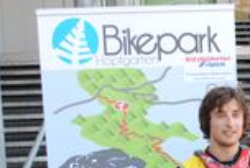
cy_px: 271
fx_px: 772
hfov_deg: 17.4
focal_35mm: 111
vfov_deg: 11.7
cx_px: 311
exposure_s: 1/100
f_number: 5
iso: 200
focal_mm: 22
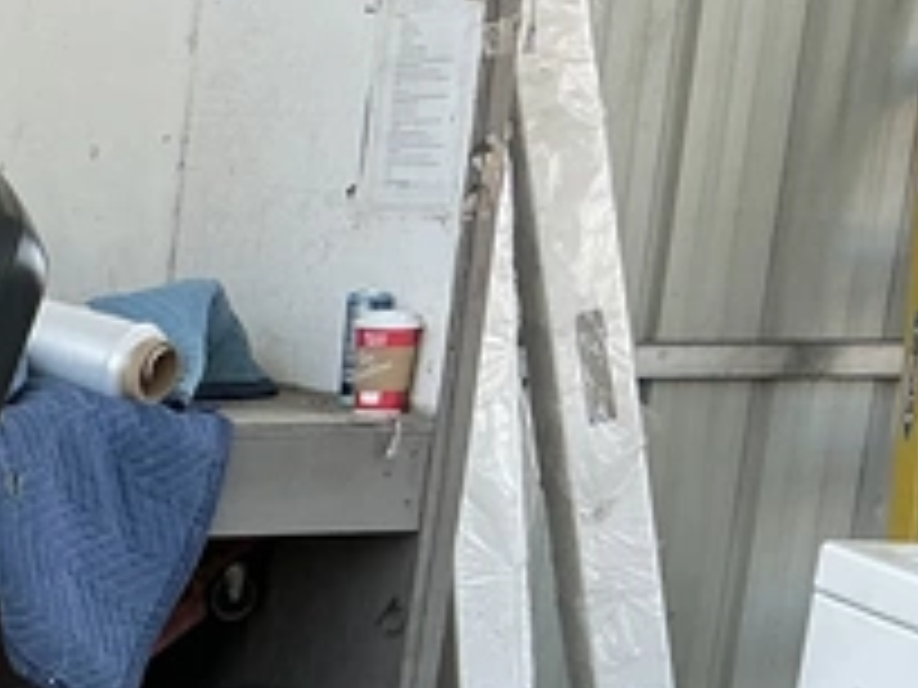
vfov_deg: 13.2
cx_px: -630
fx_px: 2732
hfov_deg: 16.6
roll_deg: +0.2
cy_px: 1153
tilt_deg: -19.9
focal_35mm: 103
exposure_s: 1/122
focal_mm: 3
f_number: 1.8
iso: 32
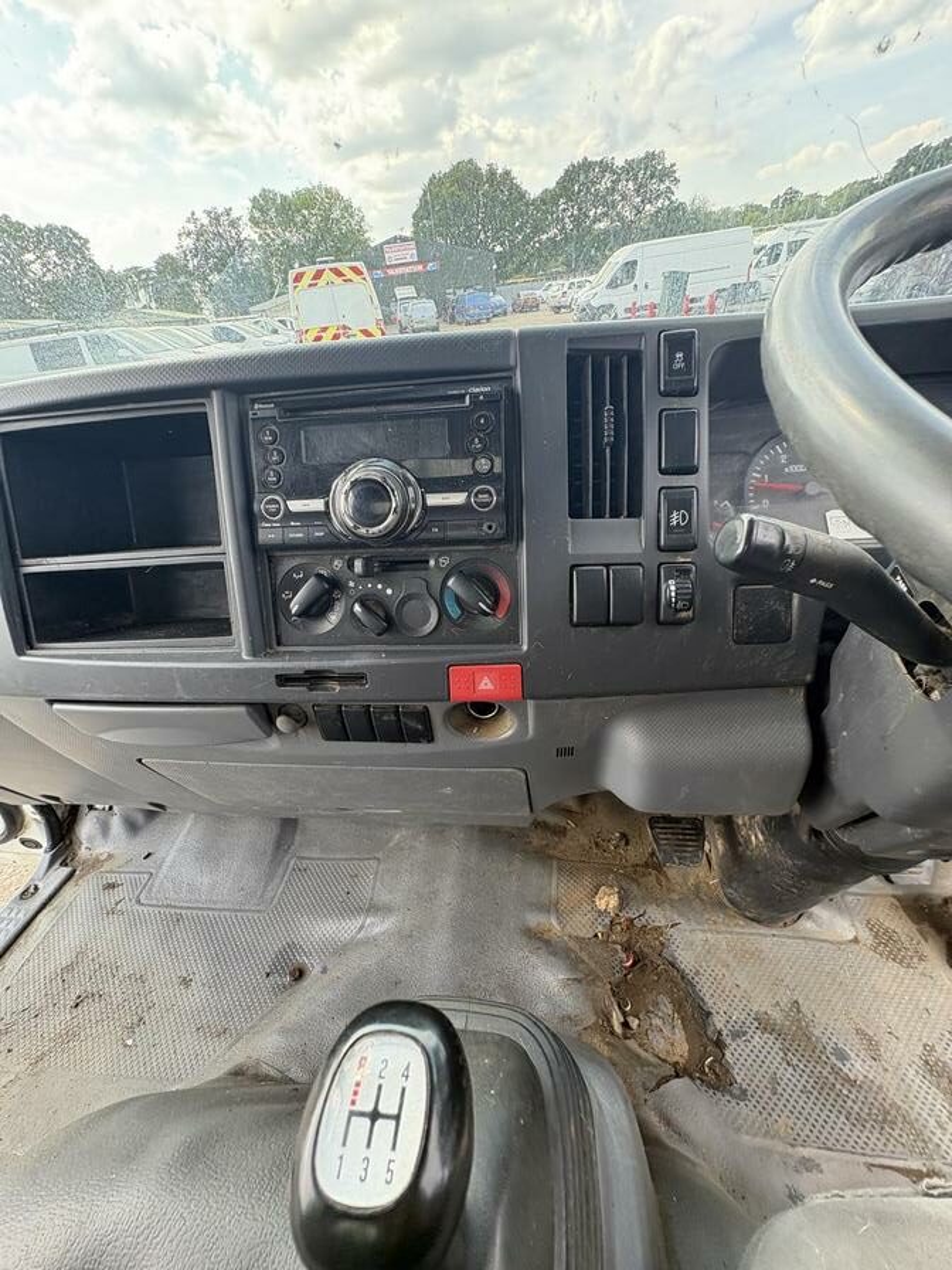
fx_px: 513
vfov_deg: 102.1
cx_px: 476
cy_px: 635
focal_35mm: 14
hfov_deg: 85.7
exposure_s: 1/116
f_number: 2.2
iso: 125
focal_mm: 2.22
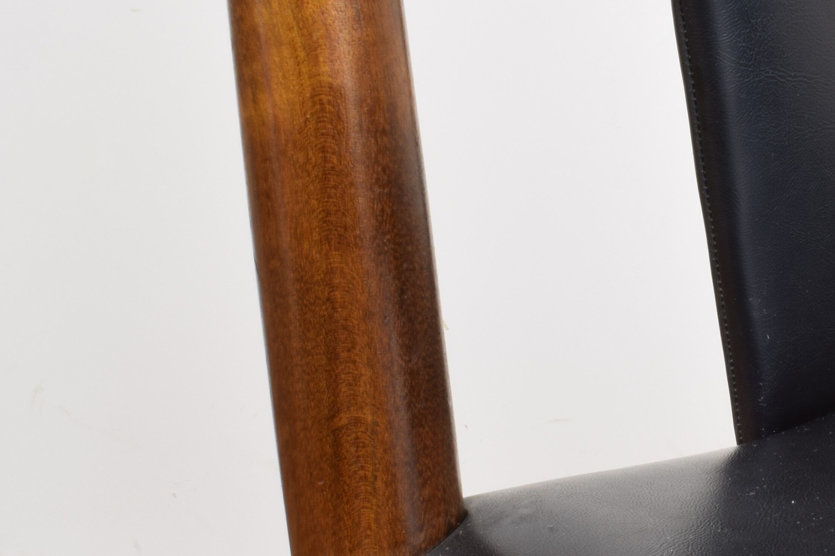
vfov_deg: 16.7
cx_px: 722
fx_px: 1878
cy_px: 435
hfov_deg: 24.5
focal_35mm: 81
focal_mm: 20
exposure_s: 3
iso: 100
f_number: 22
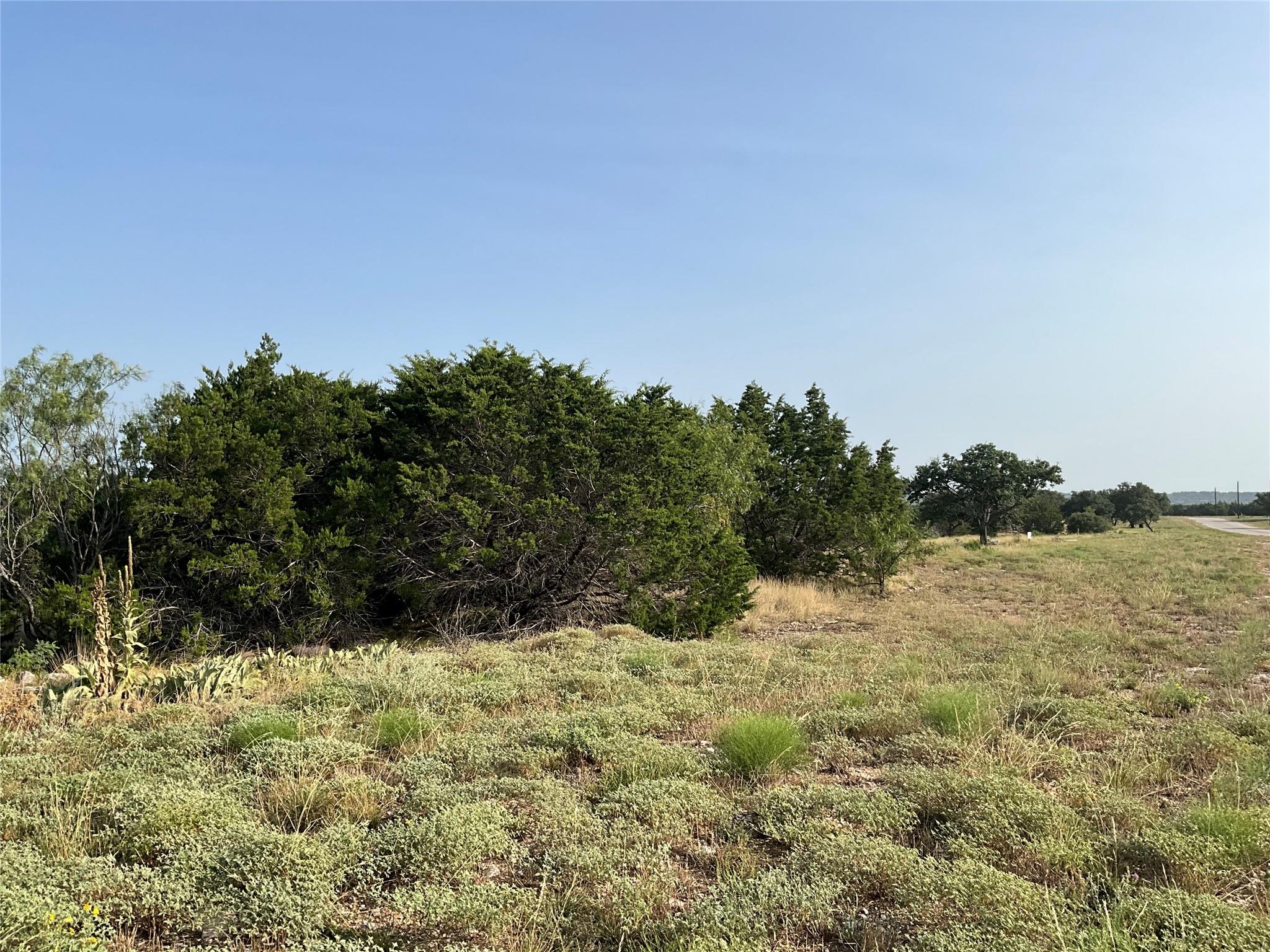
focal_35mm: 29
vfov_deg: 48.2
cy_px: 476
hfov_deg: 61.7
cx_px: 635
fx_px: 1064
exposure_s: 1/1984
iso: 25
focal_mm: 3
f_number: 1.8
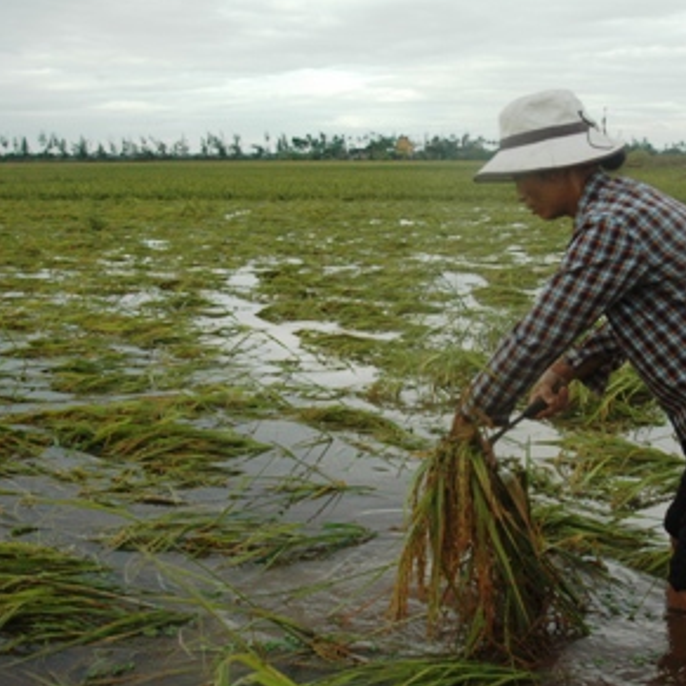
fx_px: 1054
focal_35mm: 47
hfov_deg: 35.7
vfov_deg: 36.1
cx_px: 464
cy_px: 337
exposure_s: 1/350
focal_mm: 24
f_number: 9.5
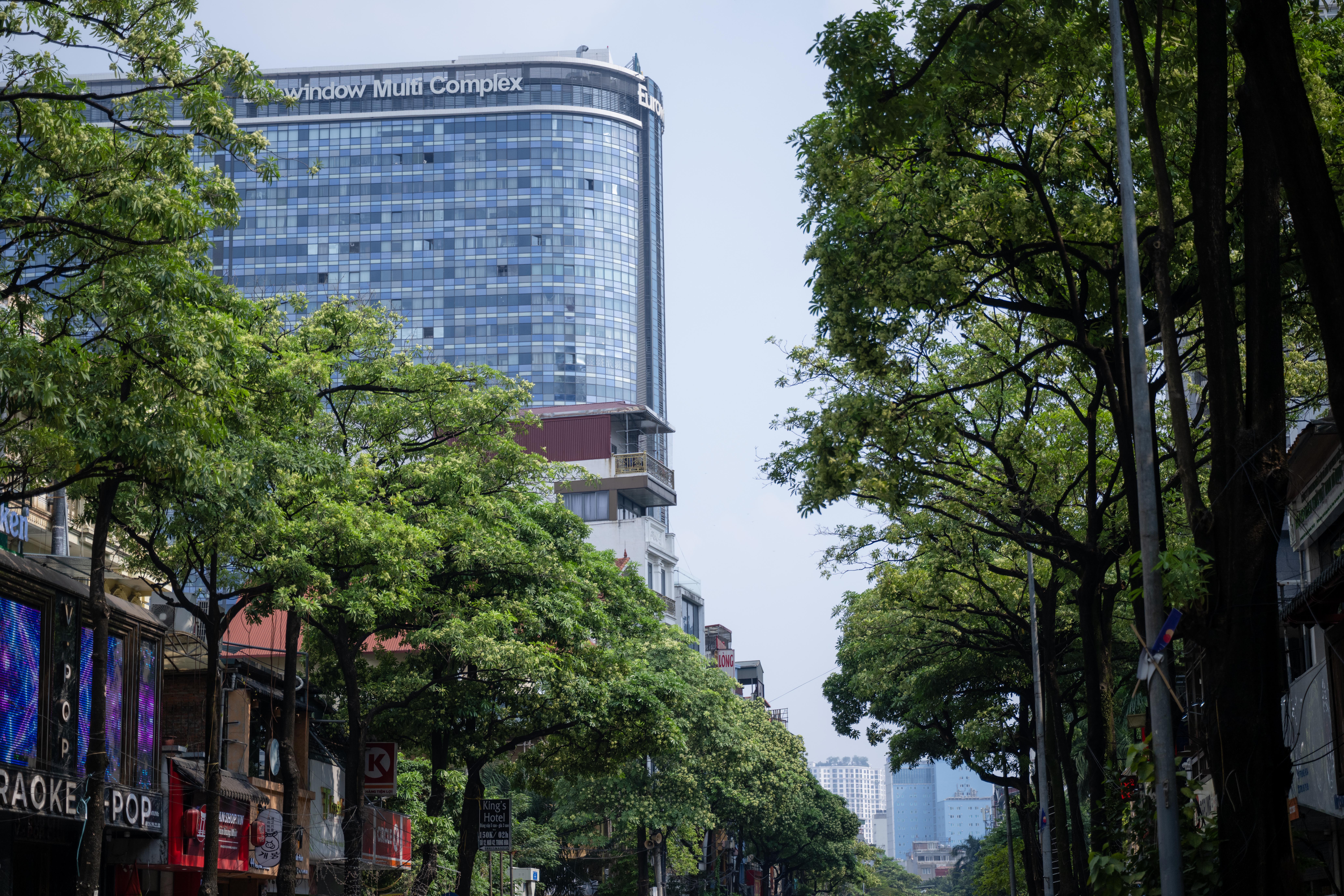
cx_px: 672
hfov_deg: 31.4
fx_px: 2389
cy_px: 448
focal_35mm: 64
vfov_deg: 21.2
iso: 250
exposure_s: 1/3200
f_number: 2.8
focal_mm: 64
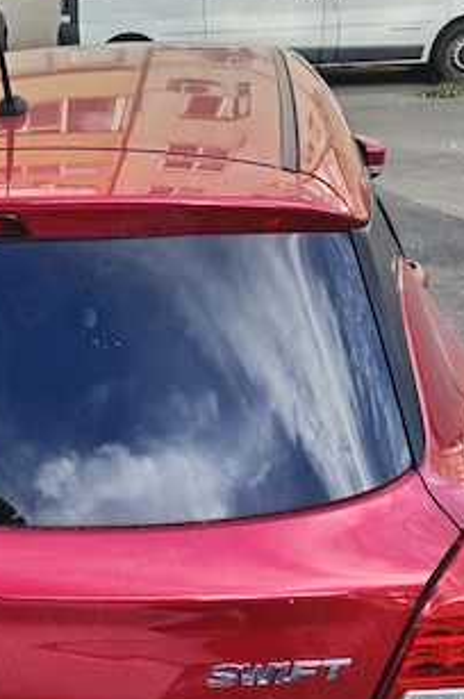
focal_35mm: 59
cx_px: -80
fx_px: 1143
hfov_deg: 21.4
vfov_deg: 33.9
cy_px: 296
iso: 100
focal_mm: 4.75
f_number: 1.8
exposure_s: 1/211
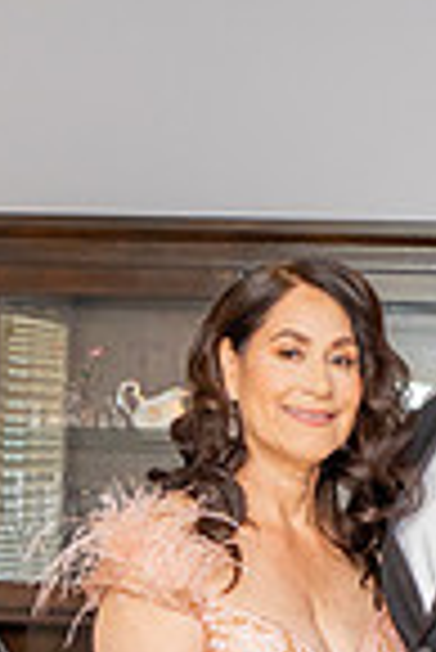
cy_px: 807
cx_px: 426
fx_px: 2446
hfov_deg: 10.1
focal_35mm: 135
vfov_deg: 14.6
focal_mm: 24
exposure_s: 1/160
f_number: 4
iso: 640
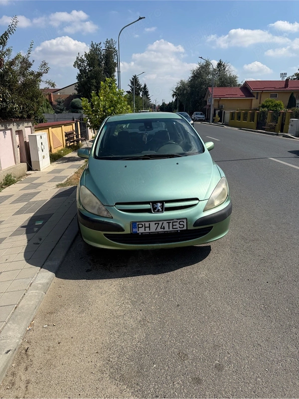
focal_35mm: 24
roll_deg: -1.1
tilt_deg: -16.1
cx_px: 150
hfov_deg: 56.8
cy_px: 200
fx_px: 276
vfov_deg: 71.6
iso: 100
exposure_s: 1/6711
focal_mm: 6.76
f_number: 1.78
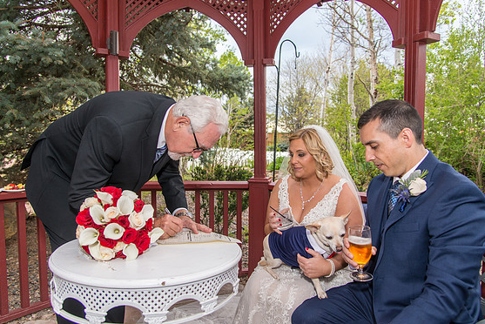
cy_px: 162
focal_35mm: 25
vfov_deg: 51.3
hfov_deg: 71.5
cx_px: 242
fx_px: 337
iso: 400
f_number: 4.5
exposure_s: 1/200
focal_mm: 24
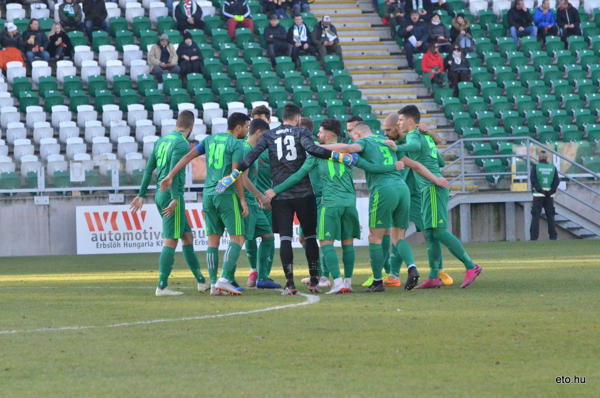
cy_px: 199
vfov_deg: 5.5
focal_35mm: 248
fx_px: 4117
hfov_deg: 8.3
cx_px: 300
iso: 3200
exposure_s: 1/2500
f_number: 6.3
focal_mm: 165
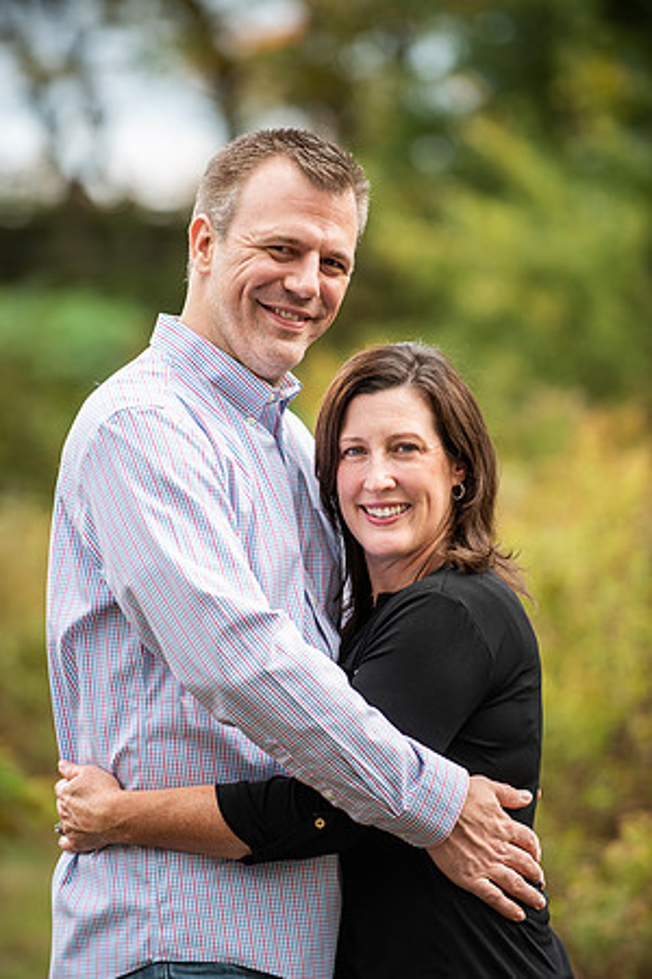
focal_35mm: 200
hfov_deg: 6.9
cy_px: 490
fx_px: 5433
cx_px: 326
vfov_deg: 10.3
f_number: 3.5
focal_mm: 200
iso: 250
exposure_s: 1/200
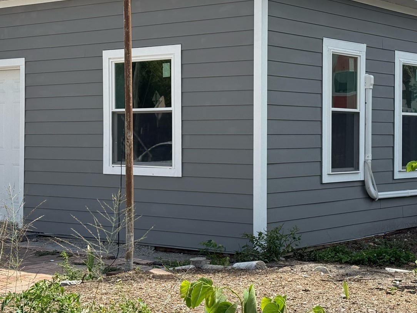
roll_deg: -0.3
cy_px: 132
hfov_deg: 27.4
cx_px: 234
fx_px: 855
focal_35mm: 71
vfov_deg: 20.7
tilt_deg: +0.8
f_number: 1.78
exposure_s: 1/4587
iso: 100
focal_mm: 6.76
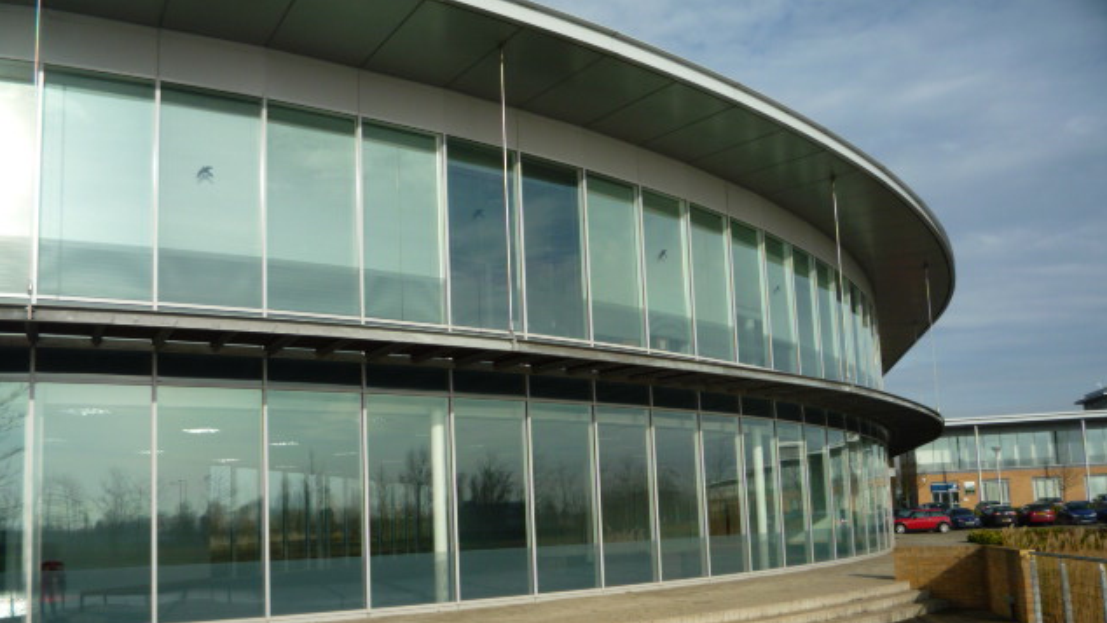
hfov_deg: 59.5
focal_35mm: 33
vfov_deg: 35.3
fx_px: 969
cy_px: 417
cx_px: 555
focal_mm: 5.2
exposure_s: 1/400
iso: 100
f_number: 5.6
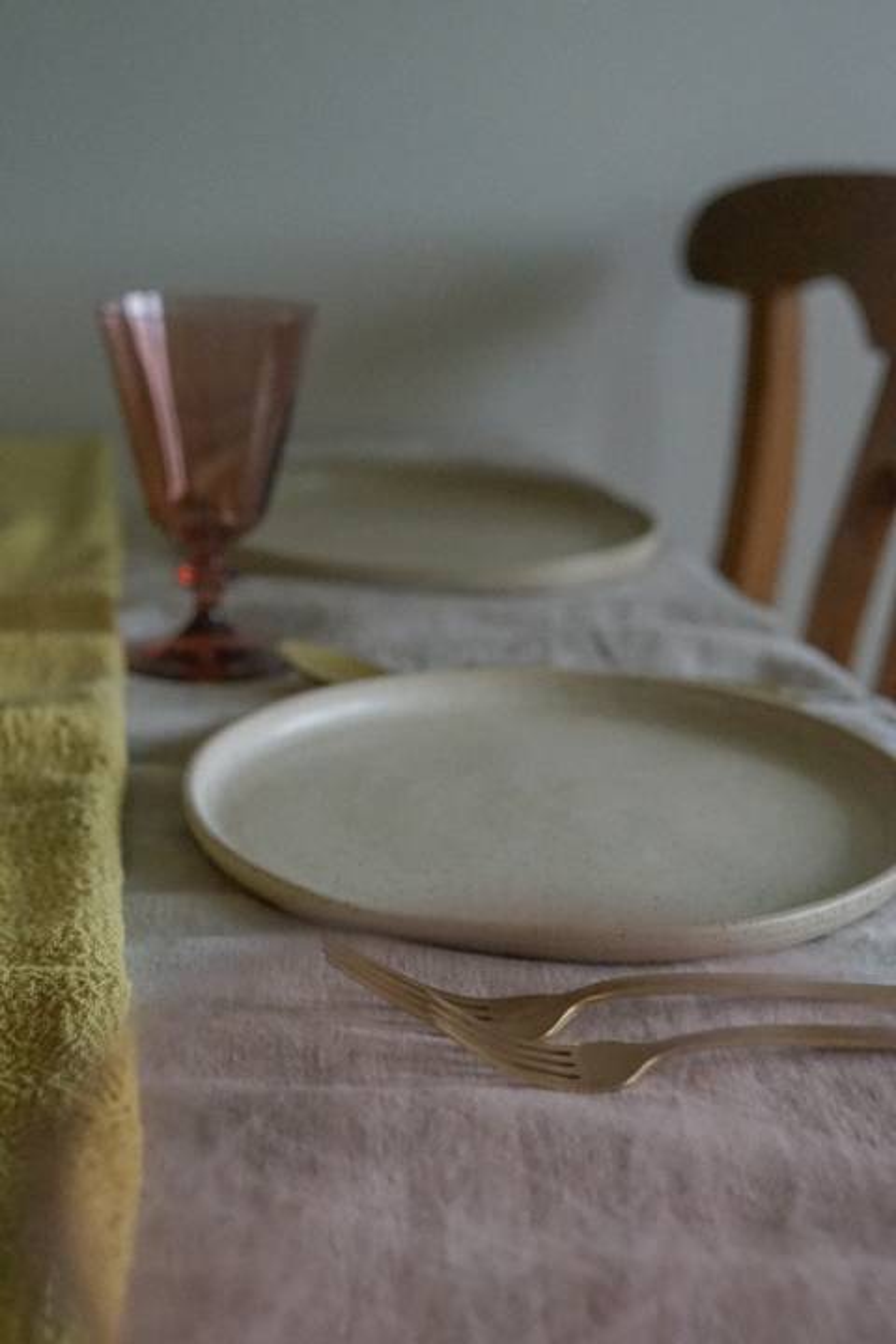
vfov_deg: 39.6
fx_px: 1867
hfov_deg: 27.0
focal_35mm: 50
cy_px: 672
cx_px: 448
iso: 6400
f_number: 4.5
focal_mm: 50
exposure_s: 1/1000
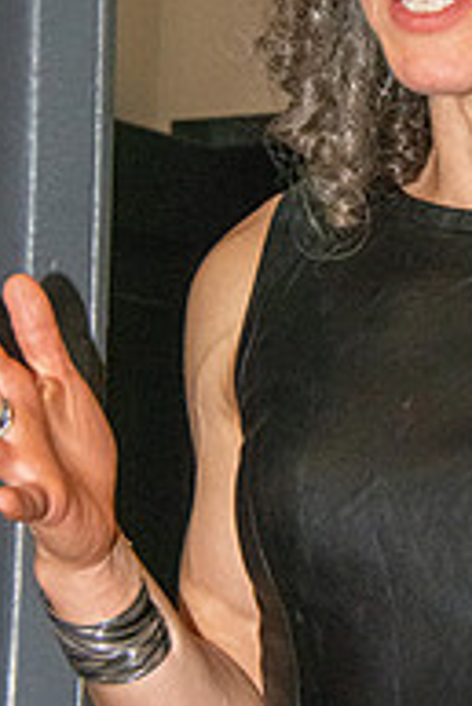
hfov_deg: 6.0
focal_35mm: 227
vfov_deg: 9.0
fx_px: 4456
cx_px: 494
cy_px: 168
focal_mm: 65
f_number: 10
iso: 5000
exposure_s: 1/200
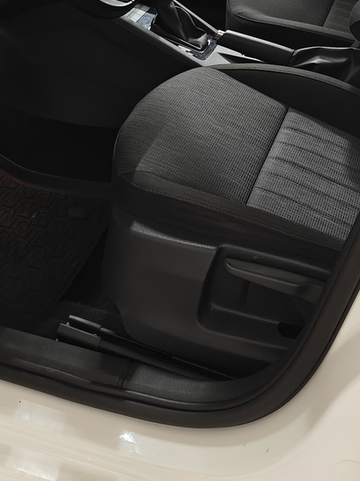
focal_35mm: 60
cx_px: 118
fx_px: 832
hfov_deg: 24.3
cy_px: 33
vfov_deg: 30.5
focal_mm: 5.59
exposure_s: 1/50
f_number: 1.8
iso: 160
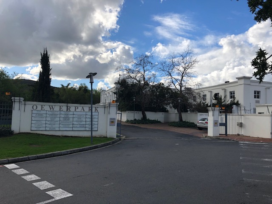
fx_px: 220
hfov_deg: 63.4
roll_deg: -1.2
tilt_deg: +4.7
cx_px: 136
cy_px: 102
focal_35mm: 28
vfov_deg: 49.7
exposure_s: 1/2288
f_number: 1.8
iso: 20
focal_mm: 3.99
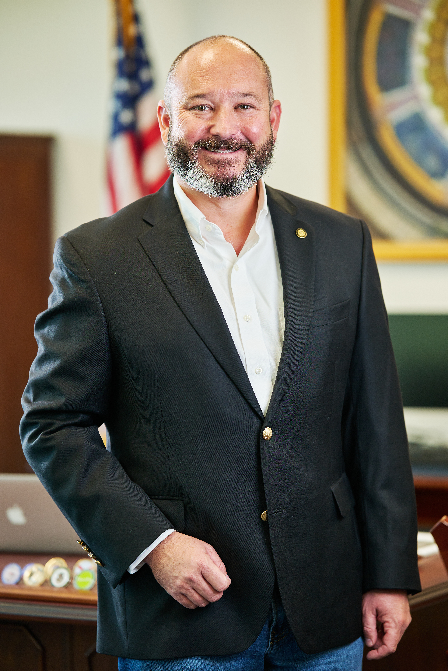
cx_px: 224
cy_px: 336
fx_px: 2109
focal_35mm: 113
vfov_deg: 18.1
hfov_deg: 12.1
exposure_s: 1/250
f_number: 1.8
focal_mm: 75
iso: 320
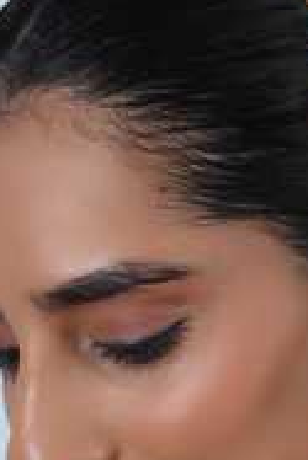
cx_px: 264
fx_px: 1793
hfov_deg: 9.8
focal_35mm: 140
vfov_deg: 14.3
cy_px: 498
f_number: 13
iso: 250
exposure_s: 1/125
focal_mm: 50
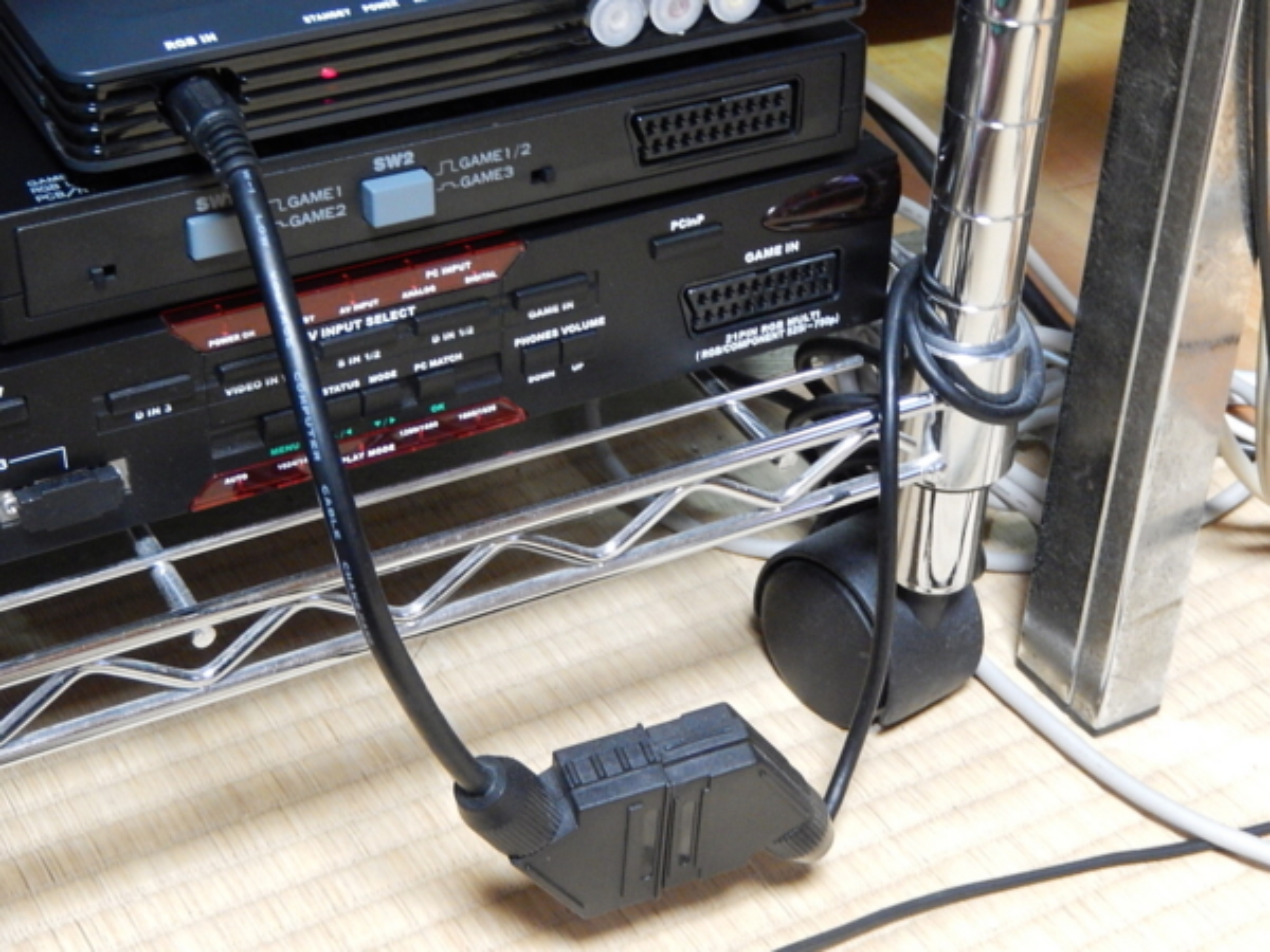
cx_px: 635
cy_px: 476
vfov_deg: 21.9
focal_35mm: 67
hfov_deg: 29.0
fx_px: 2458
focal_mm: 12
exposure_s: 1/3
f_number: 4.8
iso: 800
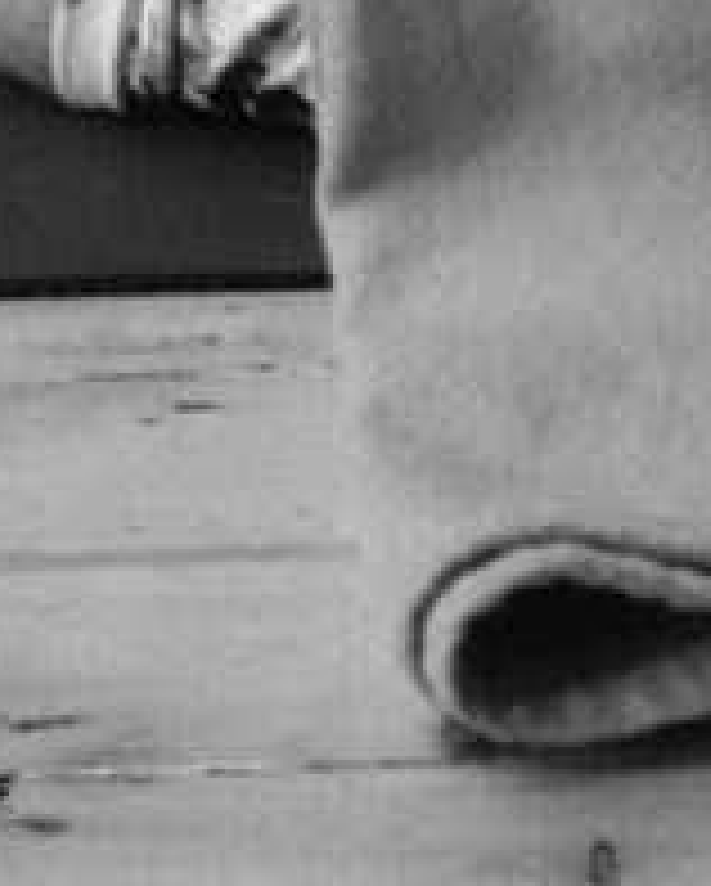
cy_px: -733
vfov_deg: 11.7
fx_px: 3992
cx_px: 1377
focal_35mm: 152
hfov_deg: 9.6
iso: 32
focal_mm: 4.12
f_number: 2.2
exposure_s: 1/127
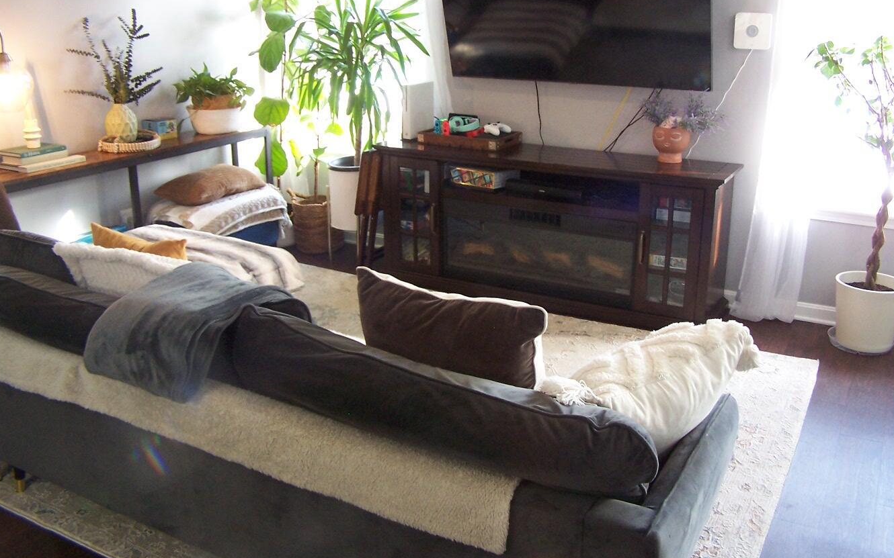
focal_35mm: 47
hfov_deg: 42.5
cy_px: 223
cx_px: 511
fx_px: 1145
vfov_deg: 27.4
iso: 140
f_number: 2.8
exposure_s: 1/15
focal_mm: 6.3
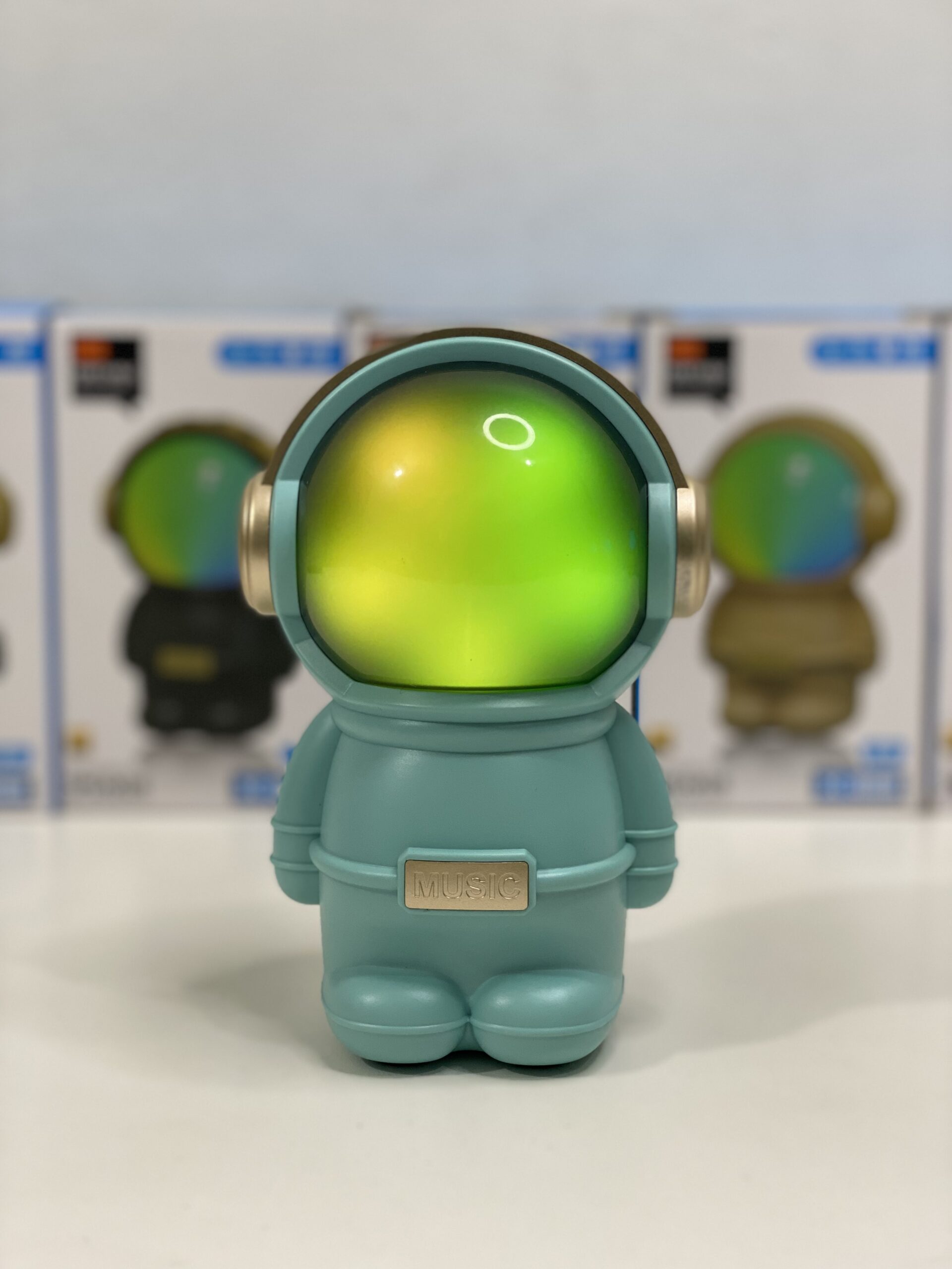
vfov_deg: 36.8
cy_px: 634
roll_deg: -0.6
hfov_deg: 28.0
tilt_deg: -5.2
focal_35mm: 52
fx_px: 1907
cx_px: 476
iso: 100
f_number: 2
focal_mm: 6
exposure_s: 1/100
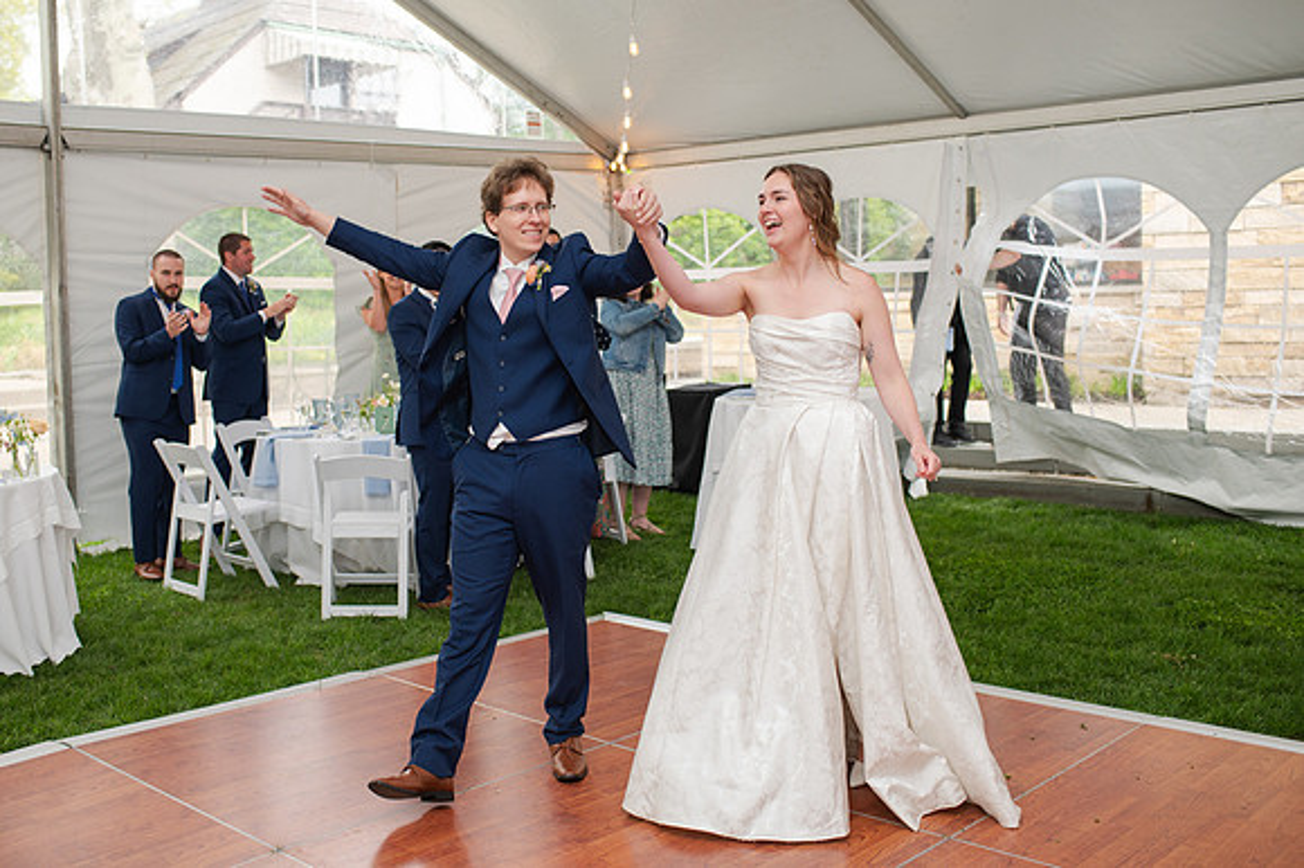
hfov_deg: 50.7
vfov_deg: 35.0
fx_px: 1374
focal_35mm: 38
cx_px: 597
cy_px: 397
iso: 800
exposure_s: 1/200
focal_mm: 35
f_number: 3.2
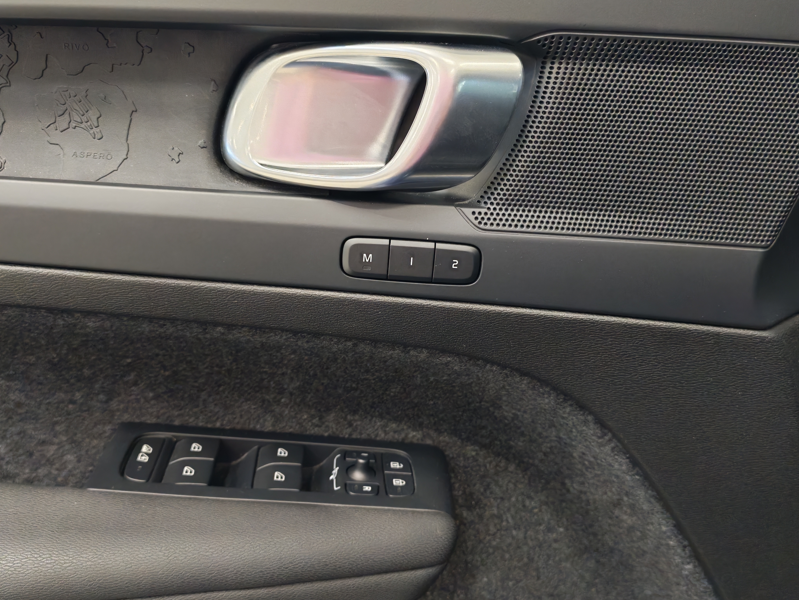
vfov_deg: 44.2
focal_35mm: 32
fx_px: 739
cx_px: 400
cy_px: 300
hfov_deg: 56.8
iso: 1250
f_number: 1.9
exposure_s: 1/100
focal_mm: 6.12
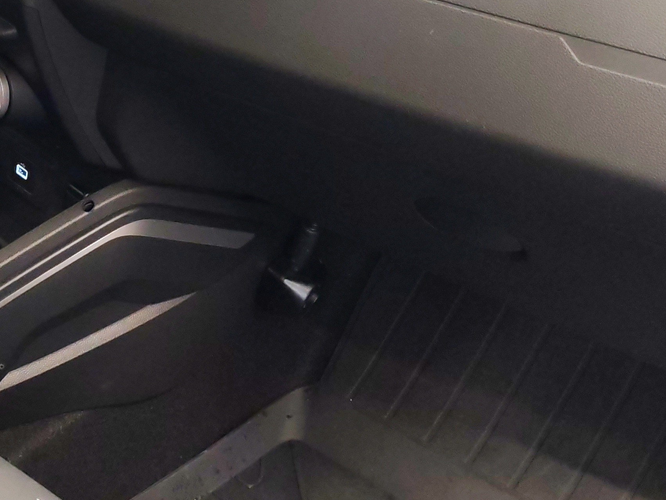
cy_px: 74
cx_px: 19
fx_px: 1482
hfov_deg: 24.3
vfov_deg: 18.9
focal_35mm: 77
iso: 1000
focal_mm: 6.12
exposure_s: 1/100
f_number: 1.9
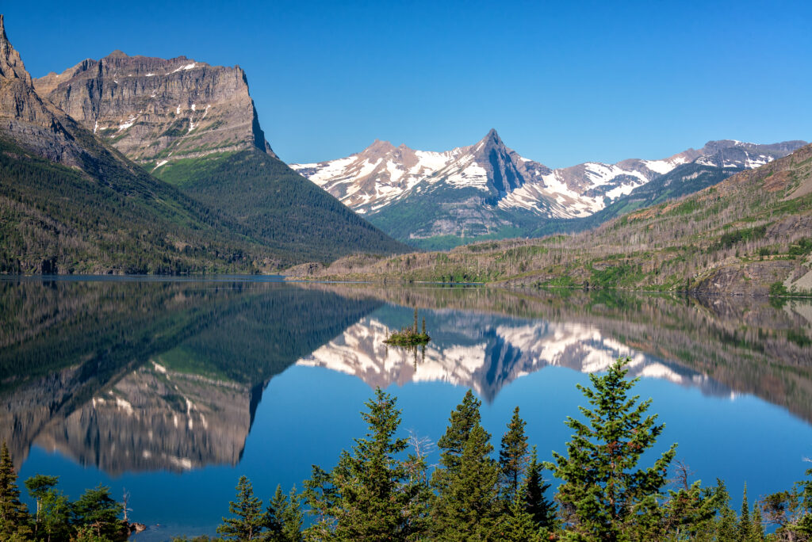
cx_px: 406
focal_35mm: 68
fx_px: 1535
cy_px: 271
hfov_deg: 29.6
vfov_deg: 20.0
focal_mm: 68
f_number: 8
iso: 400
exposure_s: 1/320
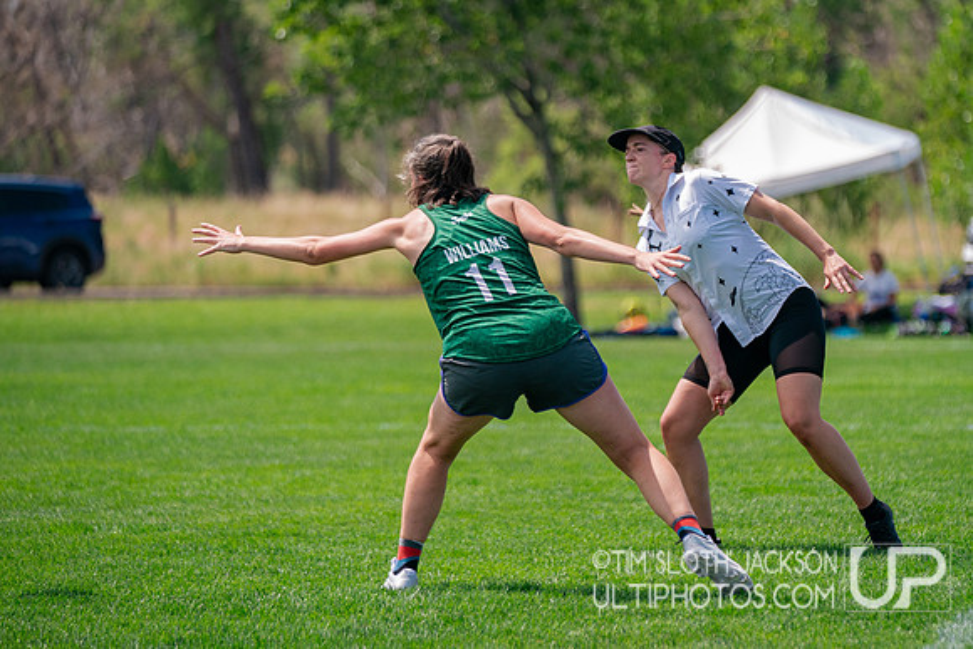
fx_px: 5279
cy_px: 301
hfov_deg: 10.5
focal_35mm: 195
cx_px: 645
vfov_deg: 7.0
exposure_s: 1/8000
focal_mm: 147
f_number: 2.8
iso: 640
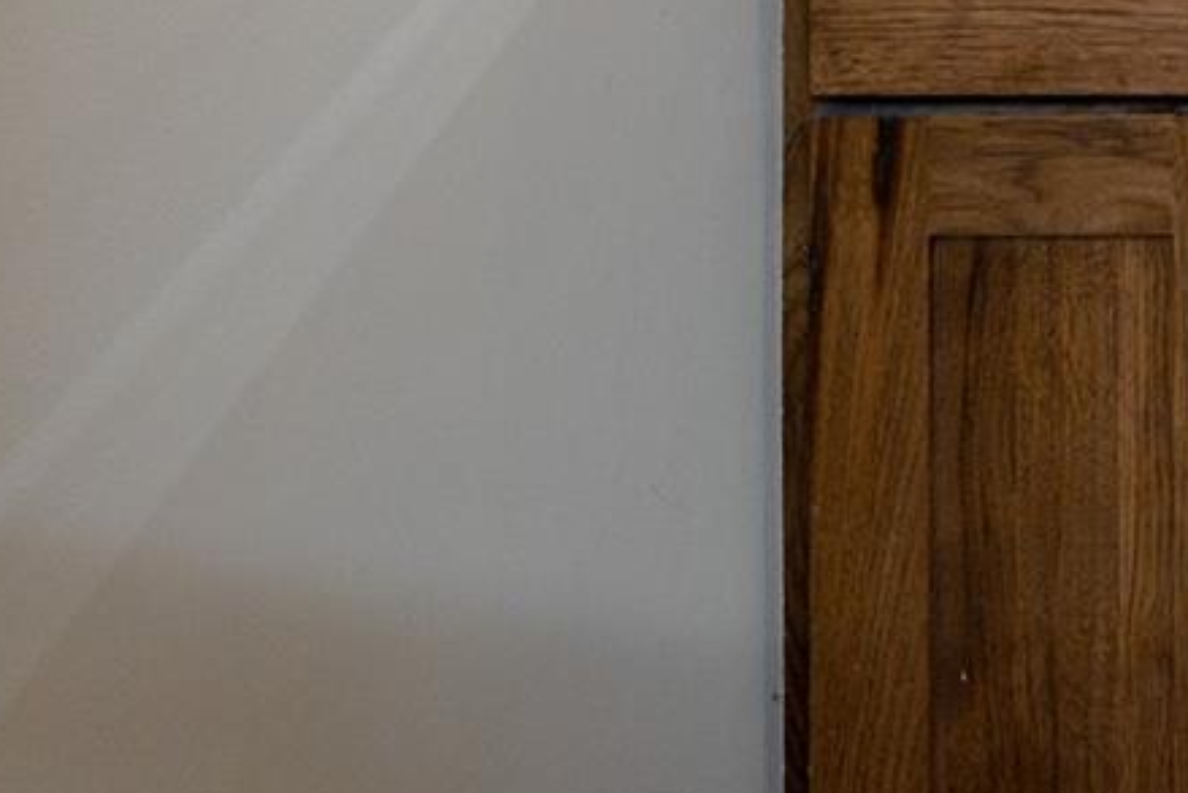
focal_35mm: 70
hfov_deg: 19.8
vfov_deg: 14.3
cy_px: -1020
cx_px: 2214
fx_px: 2311
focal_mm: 15
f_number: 7.1
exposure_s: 1/13
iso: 320
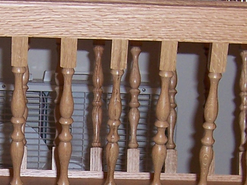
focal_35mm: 130
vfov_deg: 11.2
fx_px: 927
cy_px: 202
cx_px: 34
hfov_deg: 15.0
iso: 80
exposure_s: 1/60
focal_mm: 5.5
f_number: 2.8
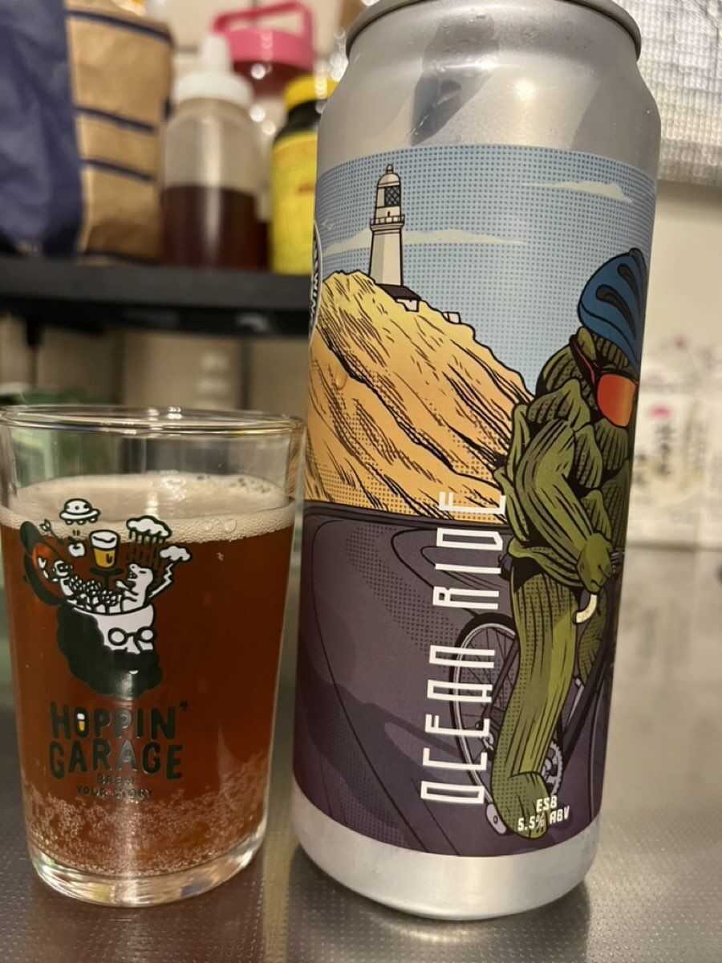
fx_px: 723
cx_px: 361
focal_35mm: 26
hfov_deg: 53.1
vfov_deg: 67.3
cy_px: 482
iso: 500
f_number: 1.6
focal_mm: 5.1
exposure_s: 1/60
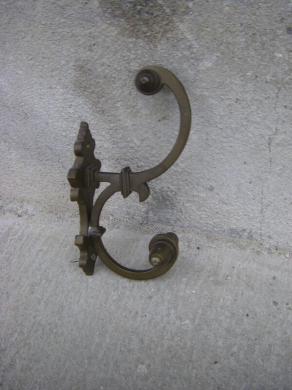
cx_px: 146
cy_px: 195
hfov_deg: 37.7
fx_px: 427
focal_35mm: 38
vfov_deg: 49.0
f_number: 3.5
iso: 100
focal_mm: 6.3
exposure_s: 1/50
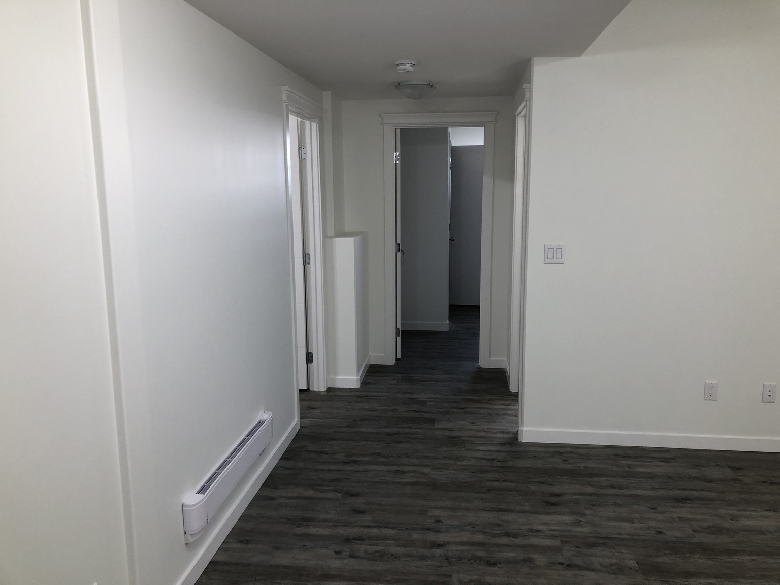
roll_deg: +2.6
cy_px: 292
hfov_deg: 63.4
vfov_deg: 49.7
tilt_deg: -8.4
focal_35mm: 28
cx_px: 390
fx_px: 631
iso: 40
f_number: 1.8
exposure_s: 1/24
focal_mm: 4
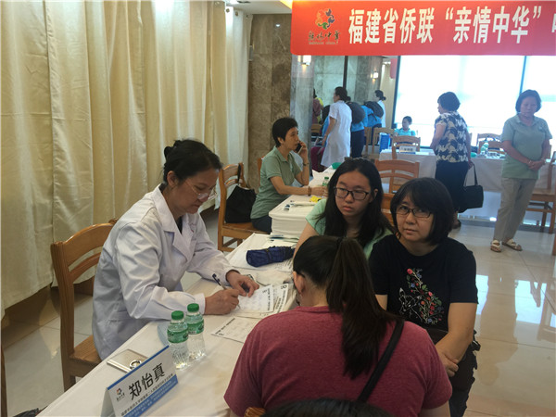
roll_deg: -2.2
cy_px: 208
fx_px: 466
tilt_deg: -12.9
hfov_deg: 61.7
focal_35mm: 29
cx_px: 278
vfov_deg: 48.2
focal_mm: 4.15
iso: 32
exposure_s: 1/15
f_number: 2.2
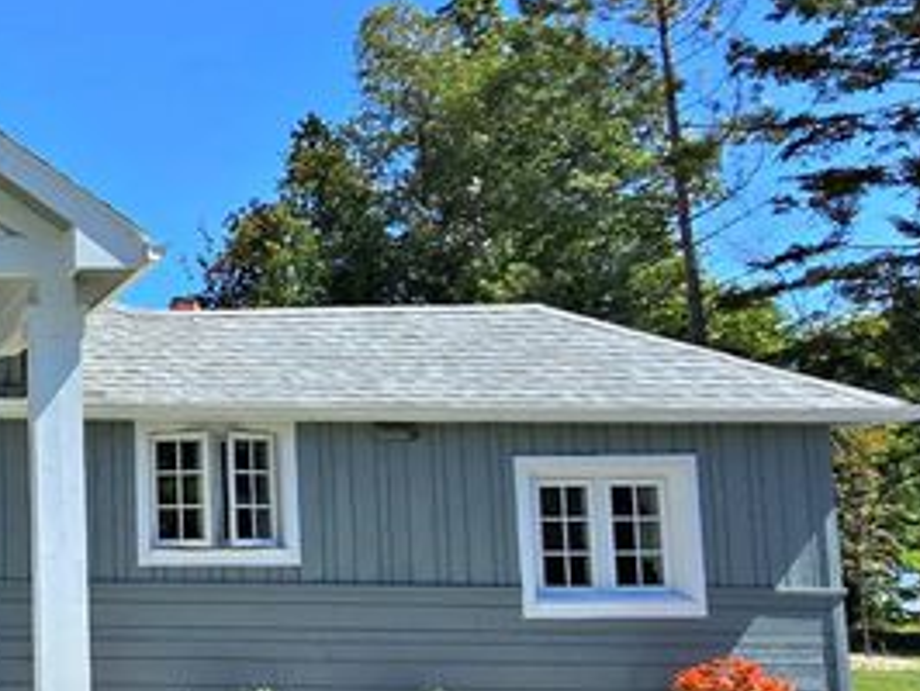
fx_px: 1330
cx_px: -221
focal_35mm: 50
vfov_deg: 29.1
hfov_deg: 31.2
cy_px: 422
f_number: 2.2
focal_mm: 2.2
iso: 50
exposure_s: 1/2192
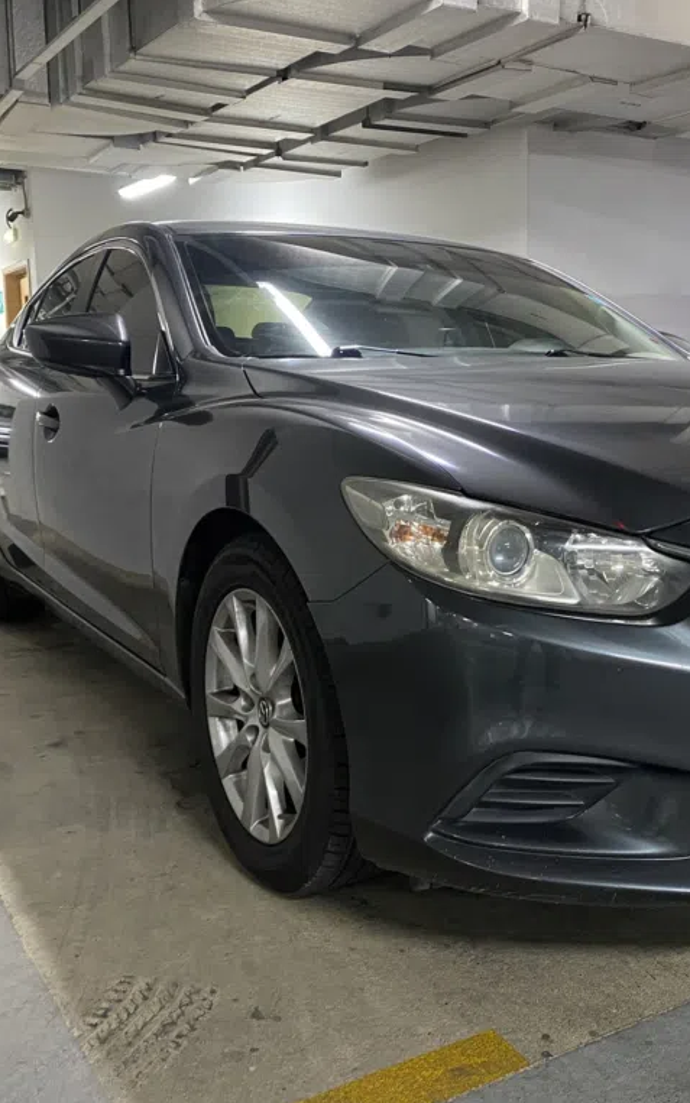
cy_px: 554
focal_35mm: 37
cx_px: 485
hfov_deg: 34.0
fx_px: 1113
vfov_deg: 52.7
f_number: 1.8
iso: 500
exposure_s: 1/25
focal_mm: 4.25
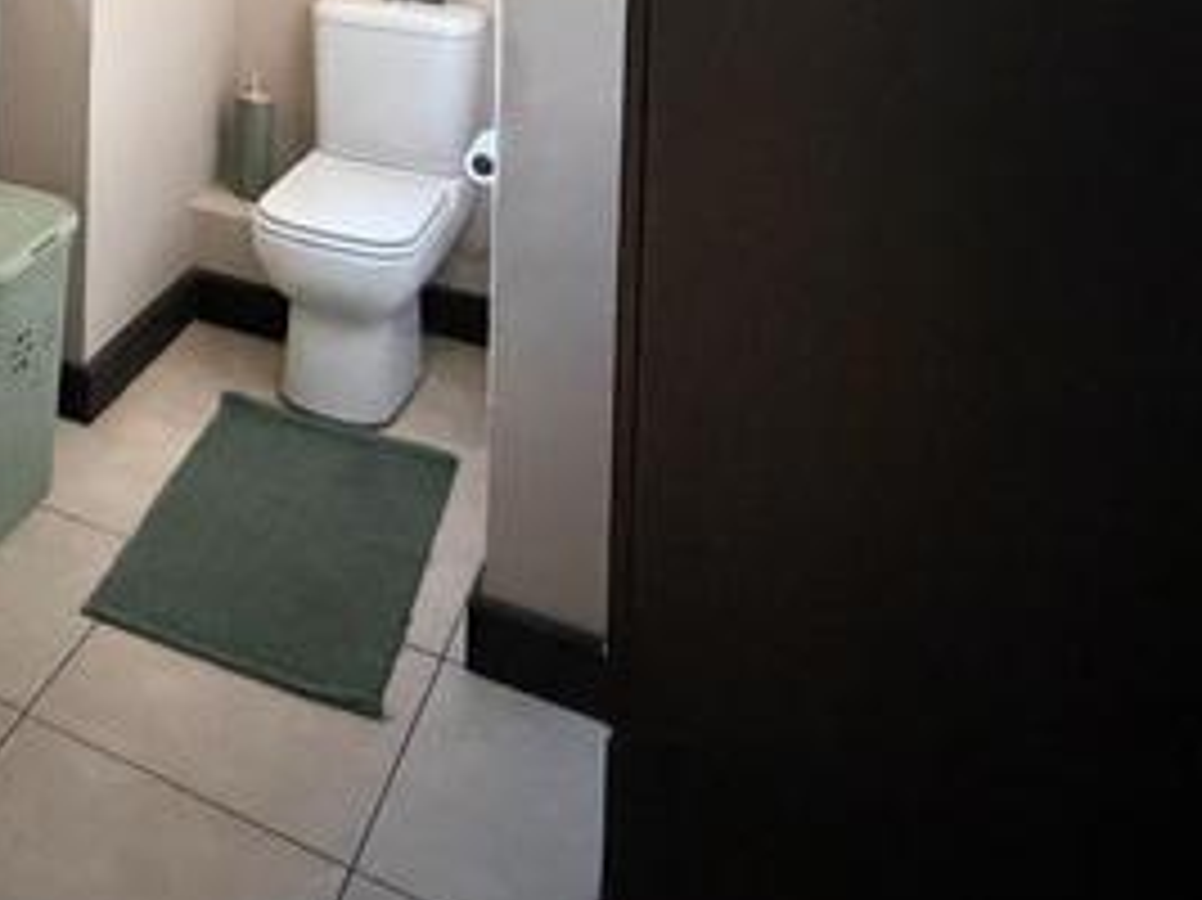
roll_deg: -0.9
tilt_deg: -2.0
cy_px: -274
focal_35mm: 42
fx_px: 1458
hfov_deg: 38.0
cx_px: -90
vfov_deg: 28.2
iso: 1250
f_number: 2.2
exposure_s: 1/52
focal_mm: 2.22
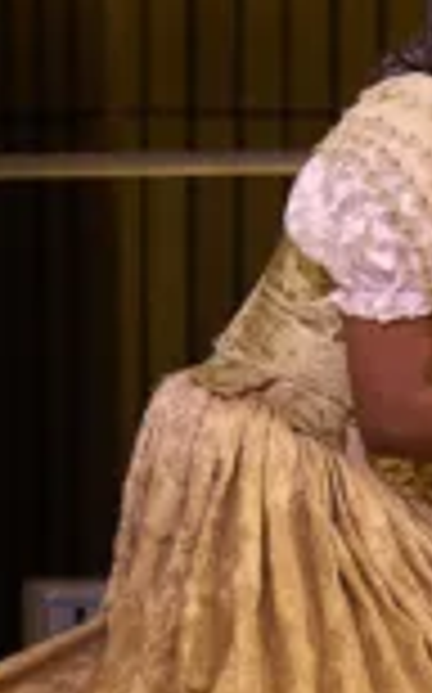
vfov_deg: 6.4
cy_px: 310
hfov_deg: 4.0
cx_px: 765
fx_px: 6190
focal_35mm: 328
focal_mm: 110
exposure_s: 1/320
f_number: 3.5
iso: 3200
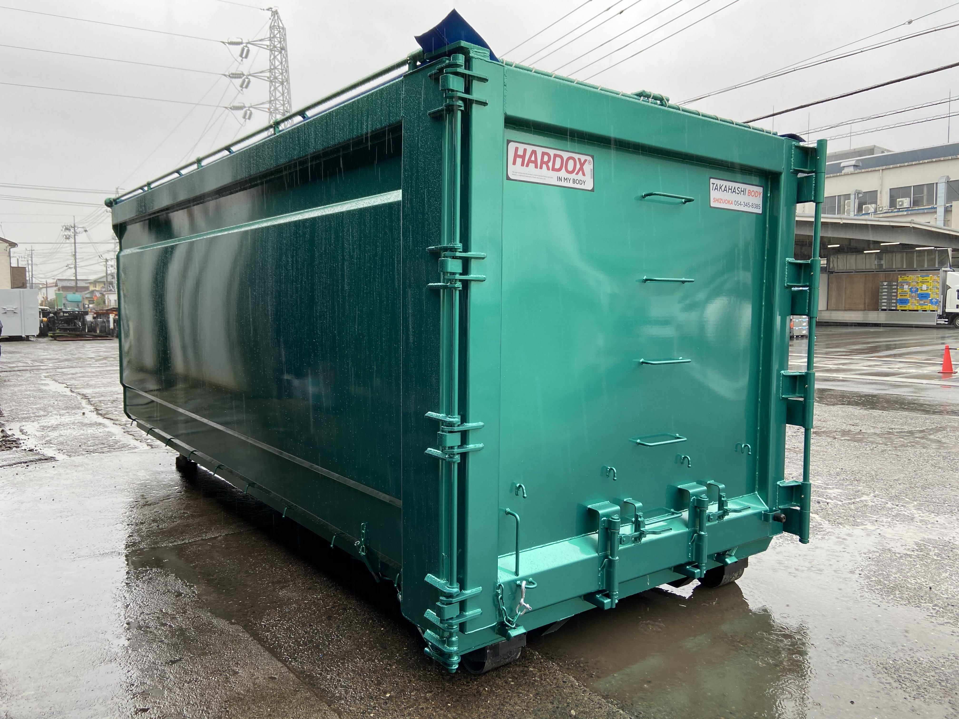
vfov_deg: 53.1
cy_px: 360
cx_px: 480
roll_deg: +0.5
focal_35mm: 26
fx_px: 720
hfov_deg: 67.3
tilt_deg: -4.1
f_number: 1.8
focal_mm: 4.25
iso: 50
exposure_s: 1/121
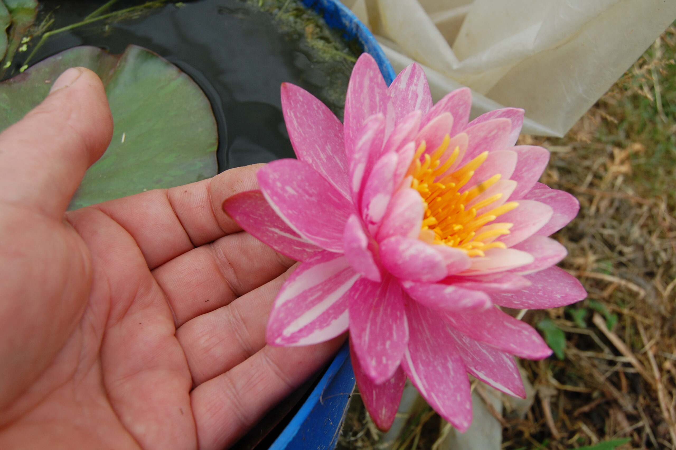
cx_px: 338
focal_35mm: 30
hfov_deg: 62.0
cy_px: 225
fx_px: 563
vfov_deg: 43.5
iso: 200
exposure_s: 1/250
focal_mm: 20
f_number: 8
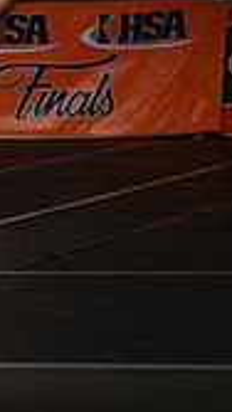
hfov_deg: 3.6
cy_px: -60
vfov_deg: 6.5
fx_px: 3585
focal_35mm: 328
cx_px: -434
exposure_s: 1/1000
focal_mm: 90
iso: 8000
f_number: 4
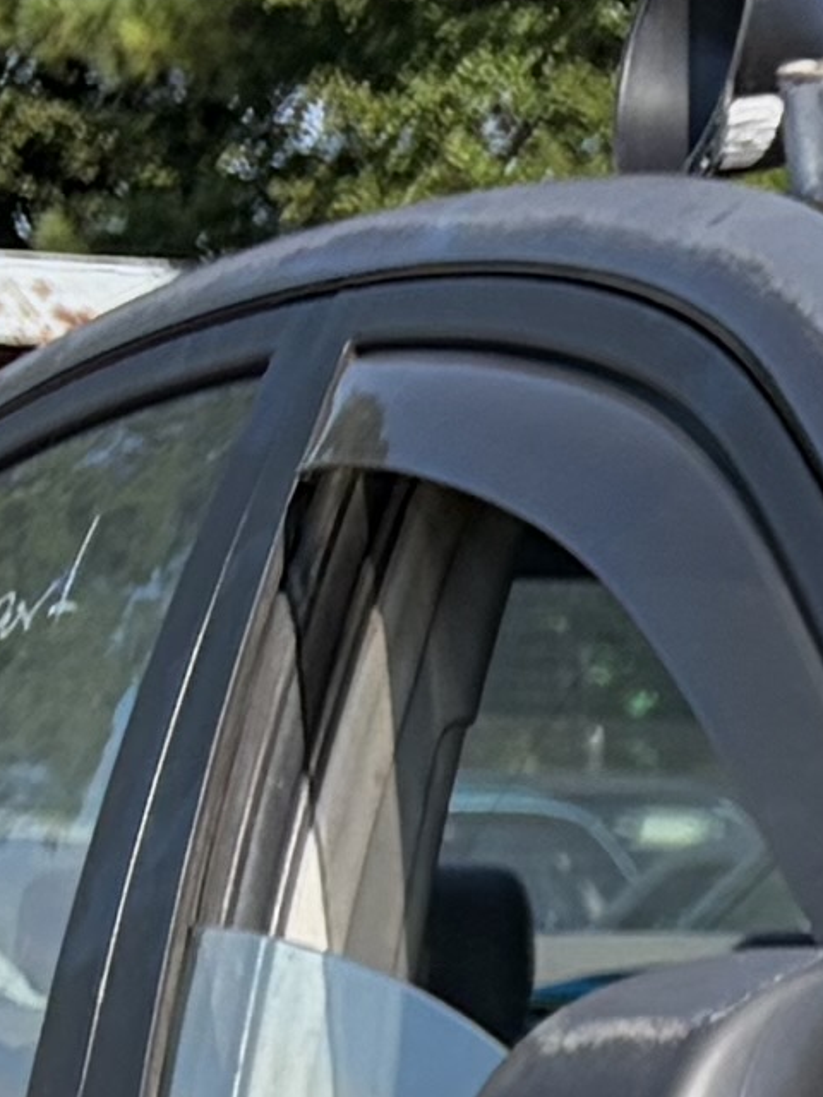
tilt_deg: -10.7
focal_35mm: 232
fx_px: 7354
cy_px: 2275
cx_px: 3174
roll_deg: -0.1
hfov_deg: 5.6
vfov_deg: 8.1
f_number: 1.6
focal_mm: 5.96
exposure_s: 1/3279
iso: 64
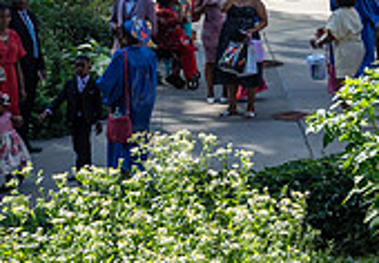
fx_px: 1322
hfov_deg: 15.5
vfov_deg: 11.3
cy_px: 8
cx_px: 498
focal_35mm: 124
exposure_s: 1/1600
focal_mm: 31
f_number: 4.5
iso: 400
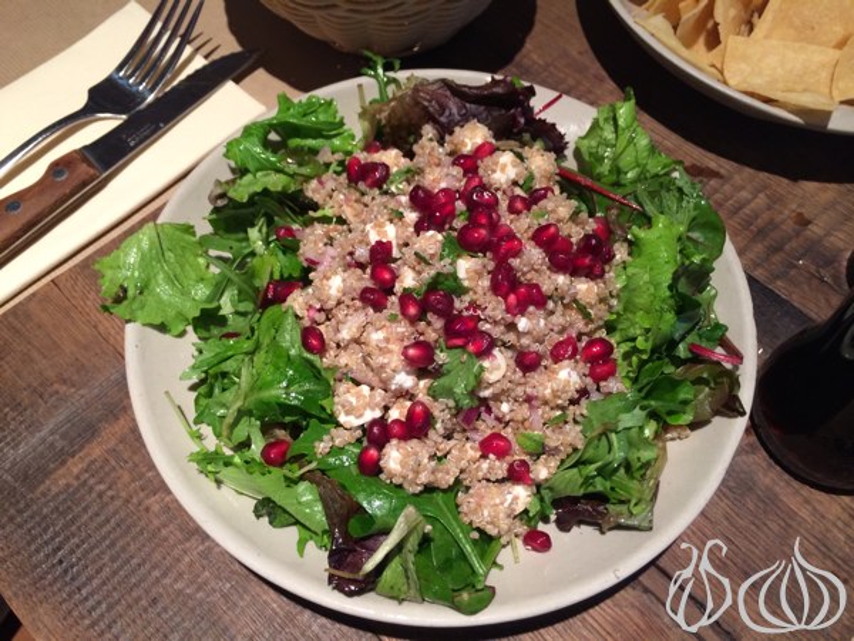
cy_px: 320
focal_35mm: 30
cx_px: 427
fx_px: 740
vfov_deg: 46.8
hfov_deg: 60.0
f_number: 2.2
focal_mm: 4.12
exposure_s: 1/33
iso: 160
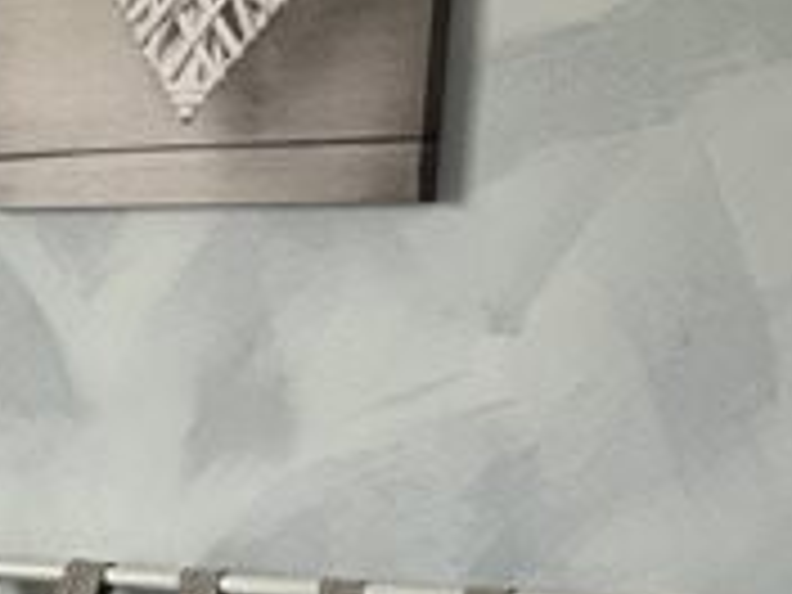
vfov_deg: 11.8
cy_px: 976
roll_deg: +0.1
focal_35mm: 118
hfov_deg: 15.4
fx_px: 2700
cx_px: -396
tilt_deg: -11.7
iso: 125
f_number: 1.6
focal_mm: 5.1
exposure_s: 1/62
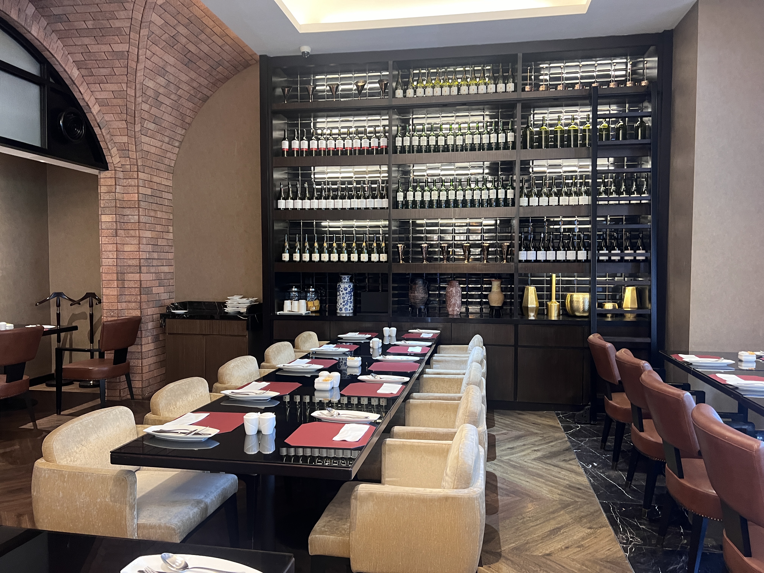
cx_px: 382
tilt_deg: -2.2
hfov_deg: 67.3
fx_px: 574
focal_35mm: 26
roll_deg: -1.0
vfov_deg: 53.1
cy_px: 286
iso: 250
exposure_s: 1/50
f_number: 1.5
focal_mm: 5.7
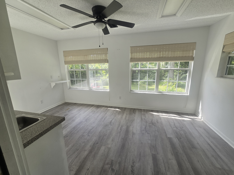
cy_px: 88
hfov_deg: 106.2
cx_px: 117
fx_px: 88
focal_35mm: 13
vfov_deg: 89.9
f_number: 2.2
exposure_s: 1/151
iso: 50
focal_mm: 2.2
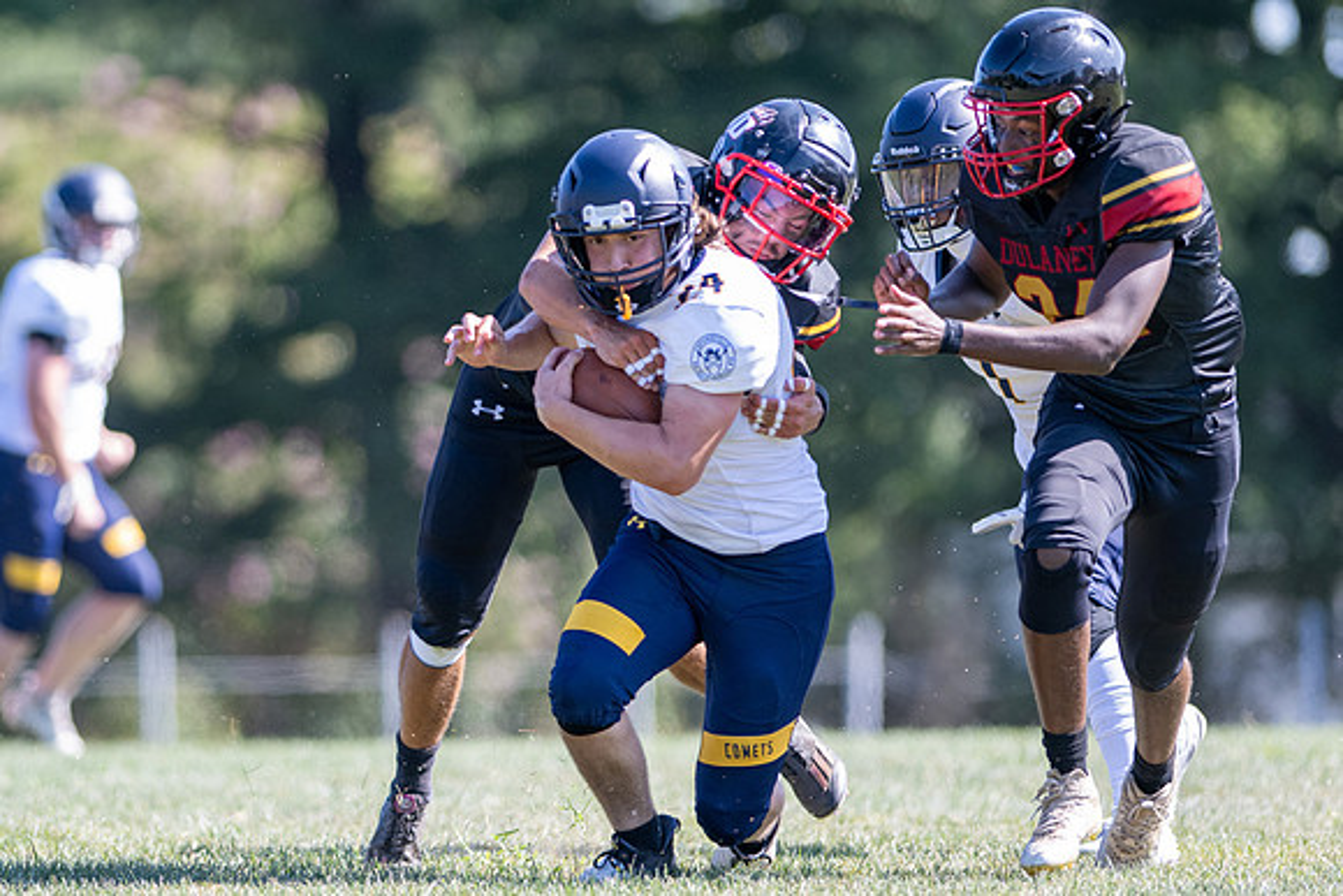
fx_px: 16836
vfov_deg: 3.0
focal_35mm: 451
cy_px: 432
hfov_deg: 4.6
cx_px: 346
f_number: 2.8
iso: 450
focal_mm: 300
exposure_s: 1/1600
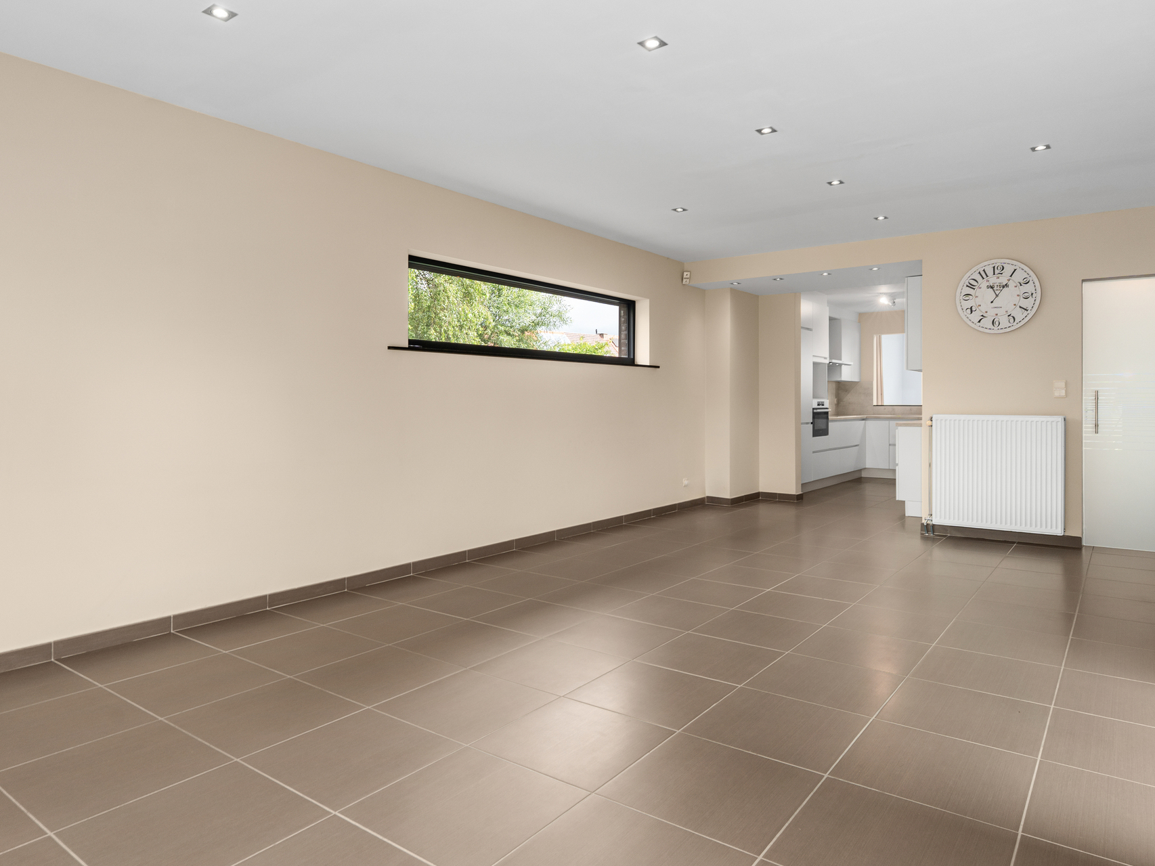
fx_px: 767
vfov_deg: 58.9
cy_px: 418
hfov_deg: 73.9
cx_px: 580
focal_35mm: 23
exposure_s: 1/10
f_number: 9
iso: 250
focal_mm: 17
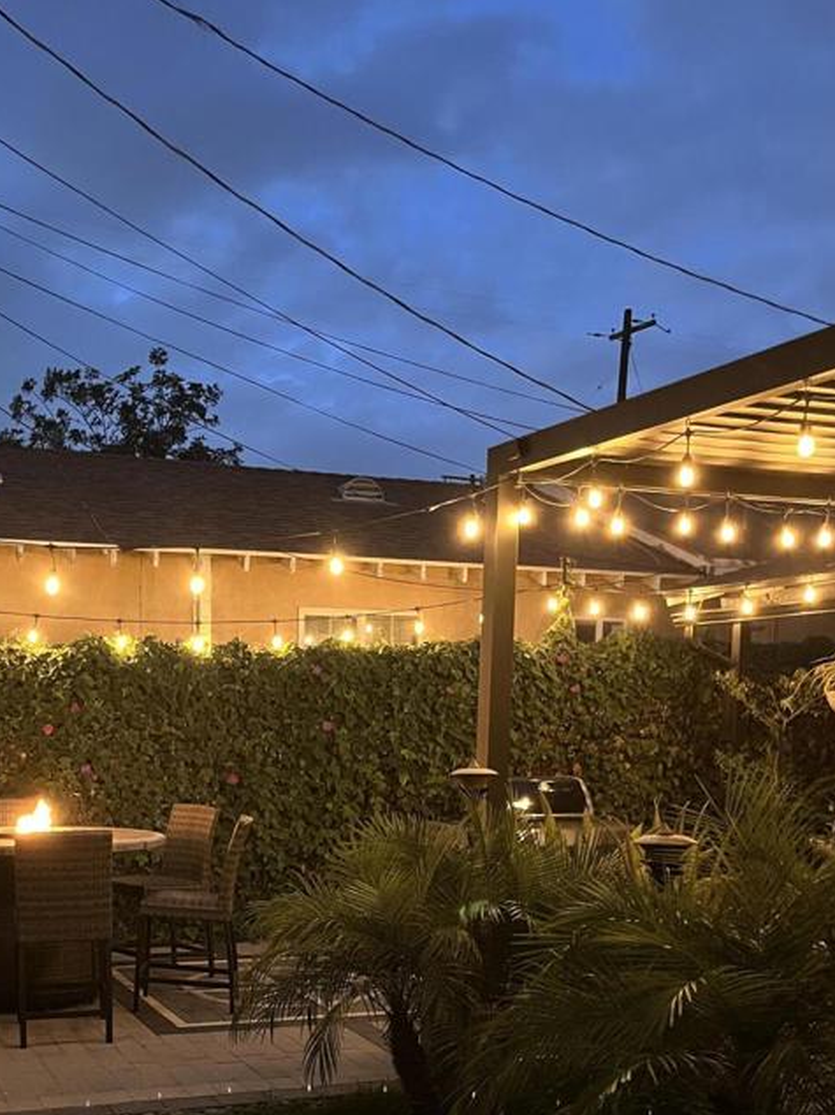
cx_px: 260
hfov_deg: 33.9
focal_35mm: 42
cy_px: 867
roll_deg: -1.5
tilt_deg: -7.5
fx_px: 1352
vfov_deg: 43.1
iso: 1000
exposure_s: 1/30
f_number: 1.6
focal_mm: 5.1
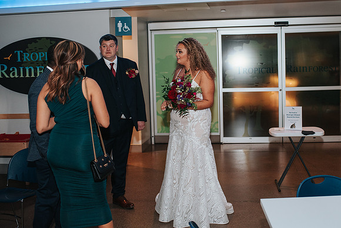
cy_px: 94
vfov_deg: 32.4
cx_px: 201
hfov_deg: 47.0
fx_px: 390
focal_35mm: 41
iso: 1000
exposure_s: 1/200
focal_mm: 35
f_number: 2.8
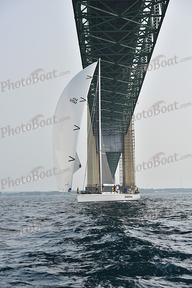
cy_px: 144
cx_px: 96
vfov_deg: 28.8
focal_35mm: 70
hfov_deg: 19.5
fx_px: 560
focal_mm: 70
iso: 250
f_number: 6.3
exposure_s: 1/1250
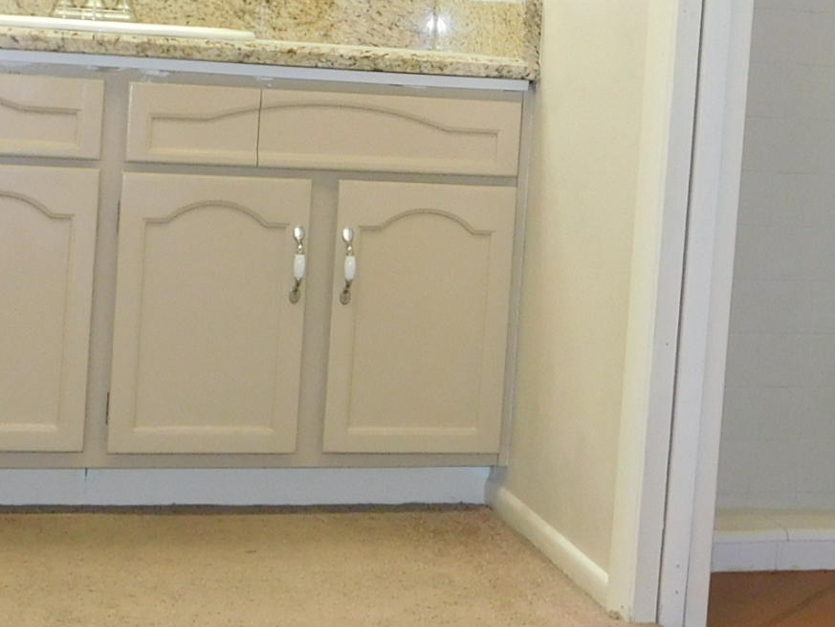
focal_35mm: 79
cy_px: 96
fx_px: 1906
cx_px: 494
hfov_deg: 24.7
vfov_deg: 18.4
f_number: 3
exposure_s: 1/30
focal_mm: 4
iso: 200
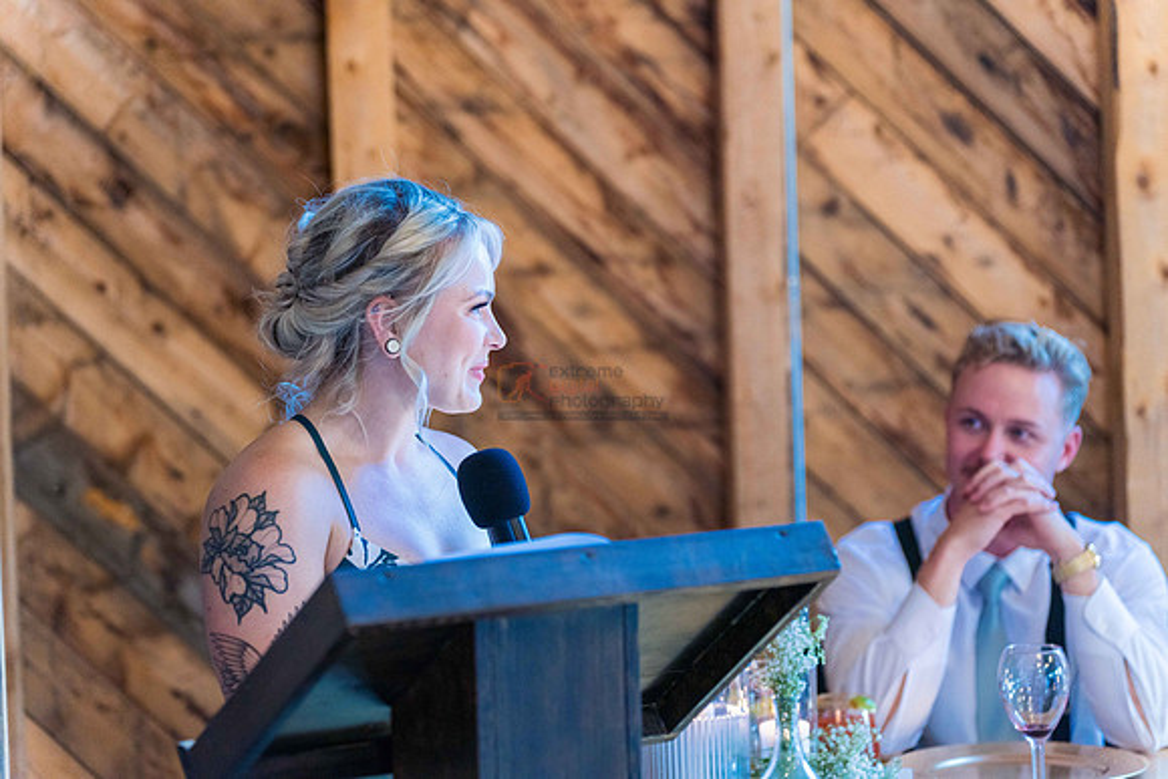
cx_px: 584
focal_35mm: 98
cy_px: 390
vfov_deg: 14.0
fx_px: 3180
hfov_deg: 20.8
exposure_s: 1/320
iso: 1000
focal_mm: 98
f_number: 2.8
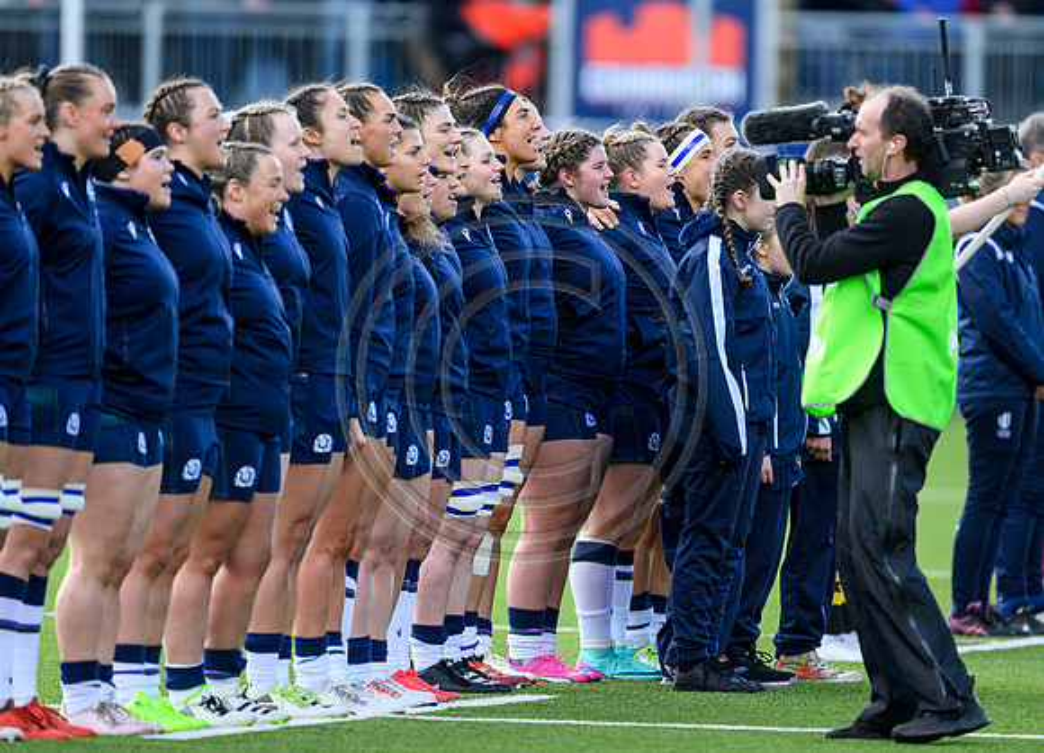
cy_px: 345
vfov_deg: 2.3
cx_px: 611
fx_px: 19011
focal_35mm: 639
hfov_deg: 3.1
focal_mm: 560
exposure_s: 1/1000
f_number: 4
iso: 640
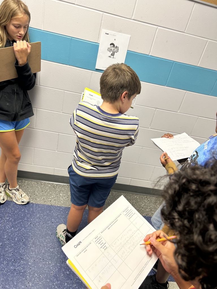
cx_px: 108
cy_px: 144
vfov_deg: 67.3
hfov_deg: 53.1
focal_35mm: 26
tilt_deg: -28.3
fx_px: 217
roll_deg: -14.3
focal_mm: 5.7
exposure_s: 1/60
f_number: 1.5
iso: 80
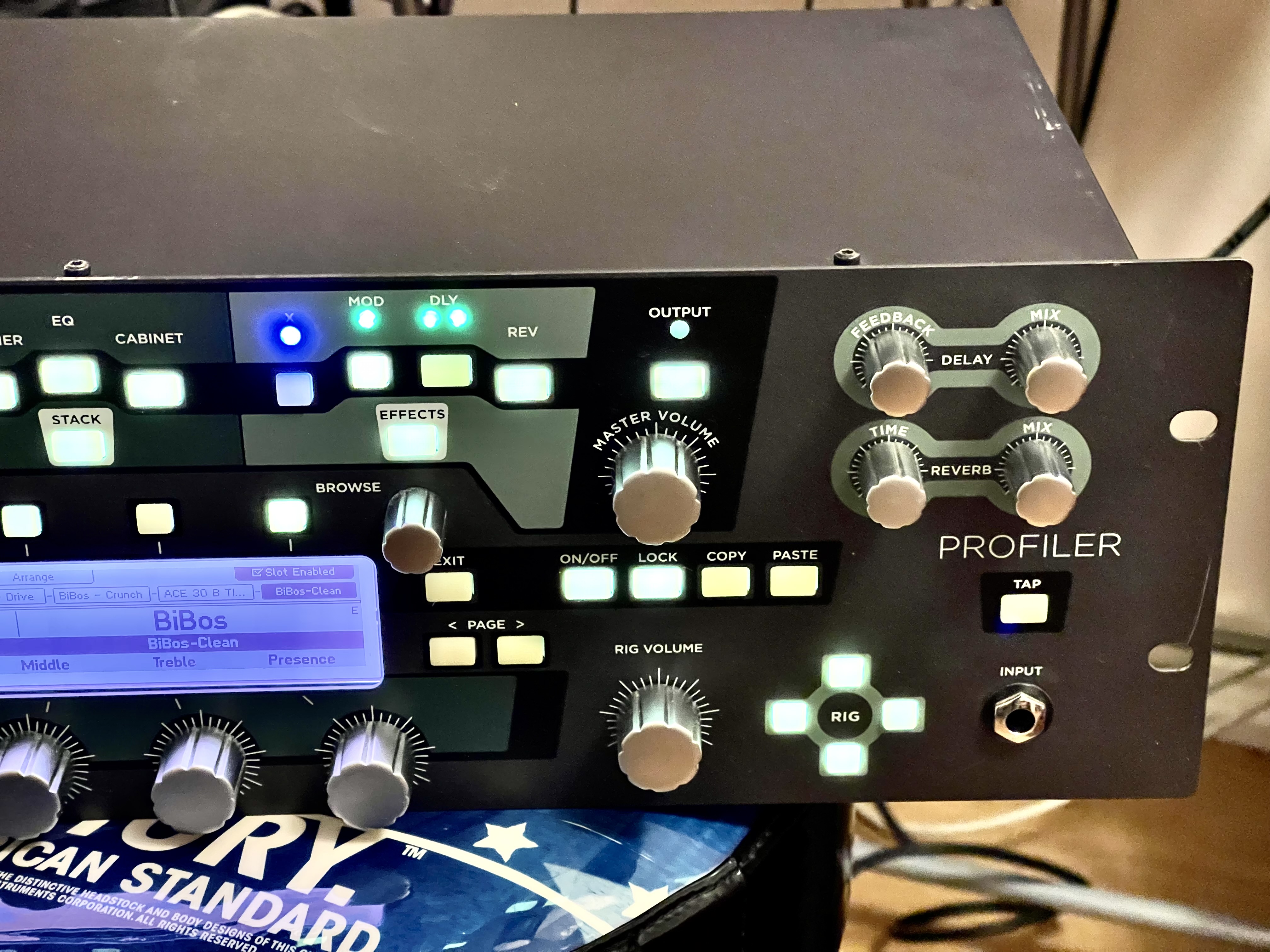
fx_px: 2348
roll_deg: +0.4
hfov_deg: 30.3
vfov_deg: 22.9
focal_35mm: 64
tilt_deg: -28.2
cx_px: 635
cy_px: 476
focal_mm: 7.5
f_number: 2.2
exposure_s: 1/25
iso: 1250
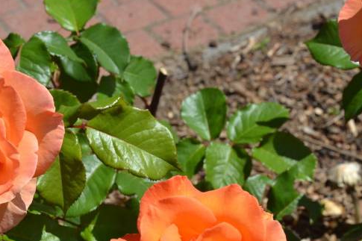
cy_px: 194
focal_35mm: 99
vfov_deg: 13.7
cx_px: 118
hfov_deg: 20.5
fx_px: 995
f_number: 8
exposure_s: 1/250
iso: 100
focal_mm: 40
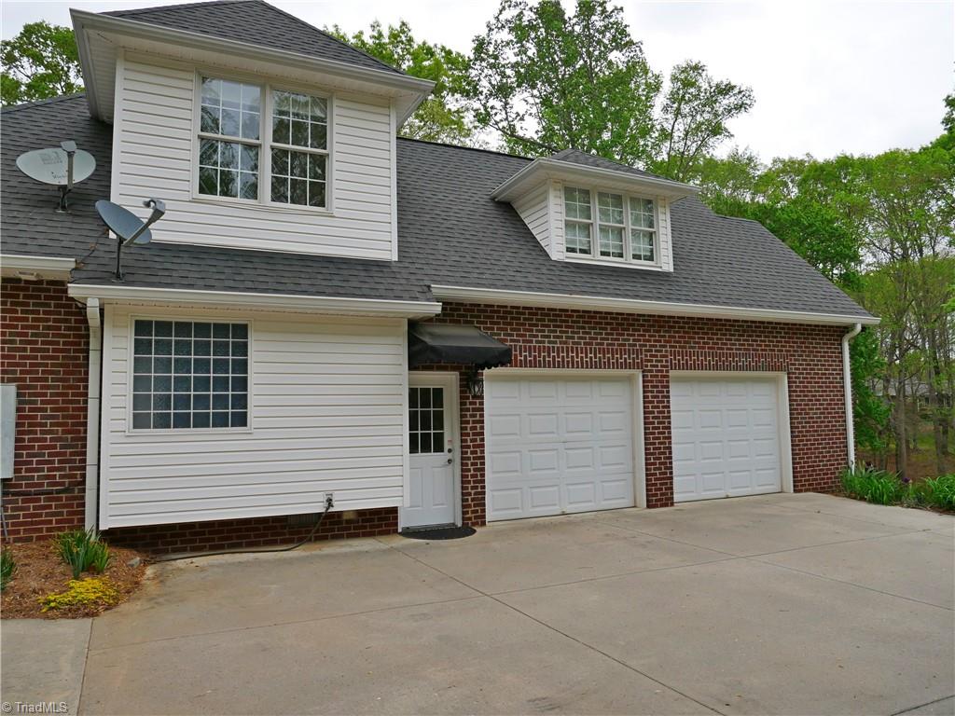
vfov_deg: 56.8
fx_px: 662
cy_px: 358
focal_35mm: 24
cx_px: 478
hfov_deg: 71.6
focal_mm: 12
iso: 200
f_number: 6.3
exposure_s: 1/400
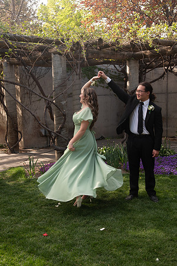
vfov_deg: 44.5
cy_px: 133
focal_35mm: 44
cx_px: 88
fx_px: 324
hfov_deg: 30.5
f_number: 5.6
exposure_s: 1/125
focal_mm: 44
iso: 250
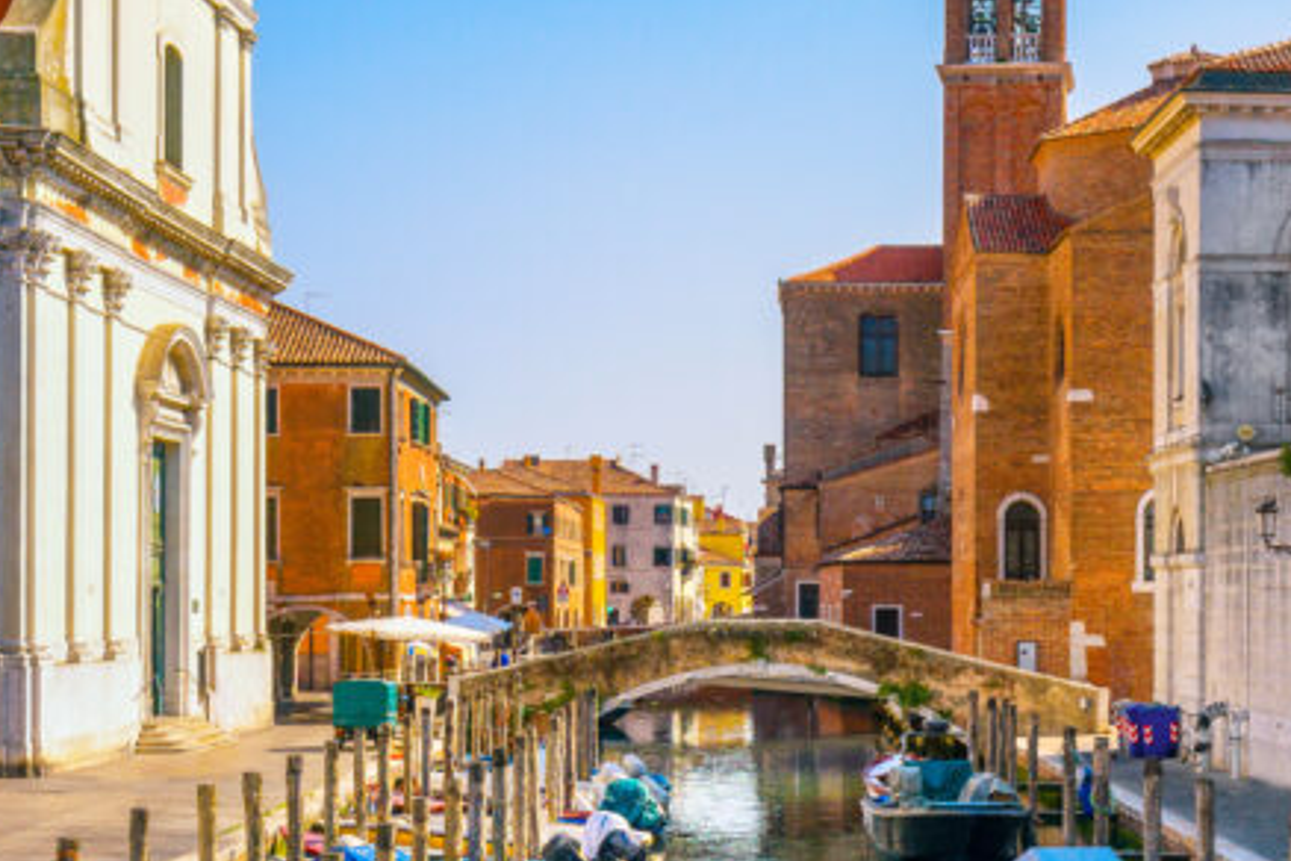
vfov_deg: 17.1
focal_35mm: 80
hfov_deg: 25.3
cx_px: 816
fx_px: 2869
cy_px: 388
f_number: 7.1
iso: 100
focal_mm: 35
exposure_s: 1/1000
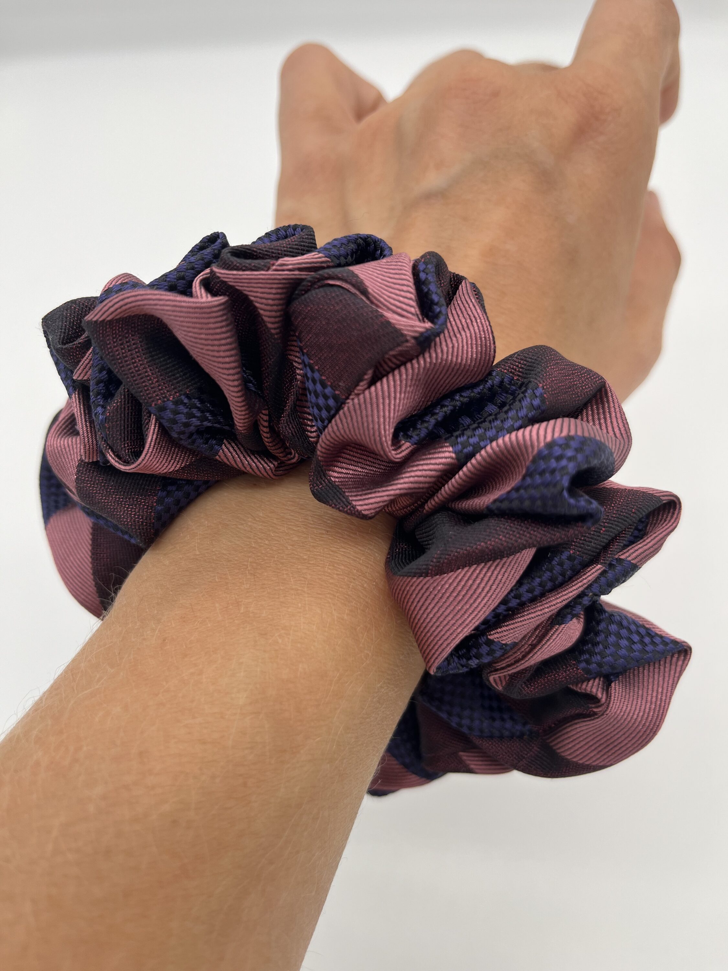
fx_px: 729
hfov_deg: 53.1
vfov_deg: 67.3
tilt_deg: -57.5
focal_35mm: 26
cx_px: 364
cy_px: 486
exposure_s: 1/497
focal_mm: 5.1
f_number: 1.6
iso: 50
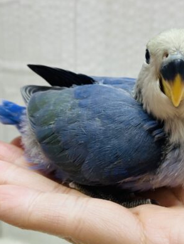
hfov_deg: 34.4
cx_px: 139
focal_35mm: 41
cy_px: 98
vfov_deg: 45.5
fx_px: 290
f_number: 1.8
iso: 100
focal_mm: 4.25
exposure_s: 1/100
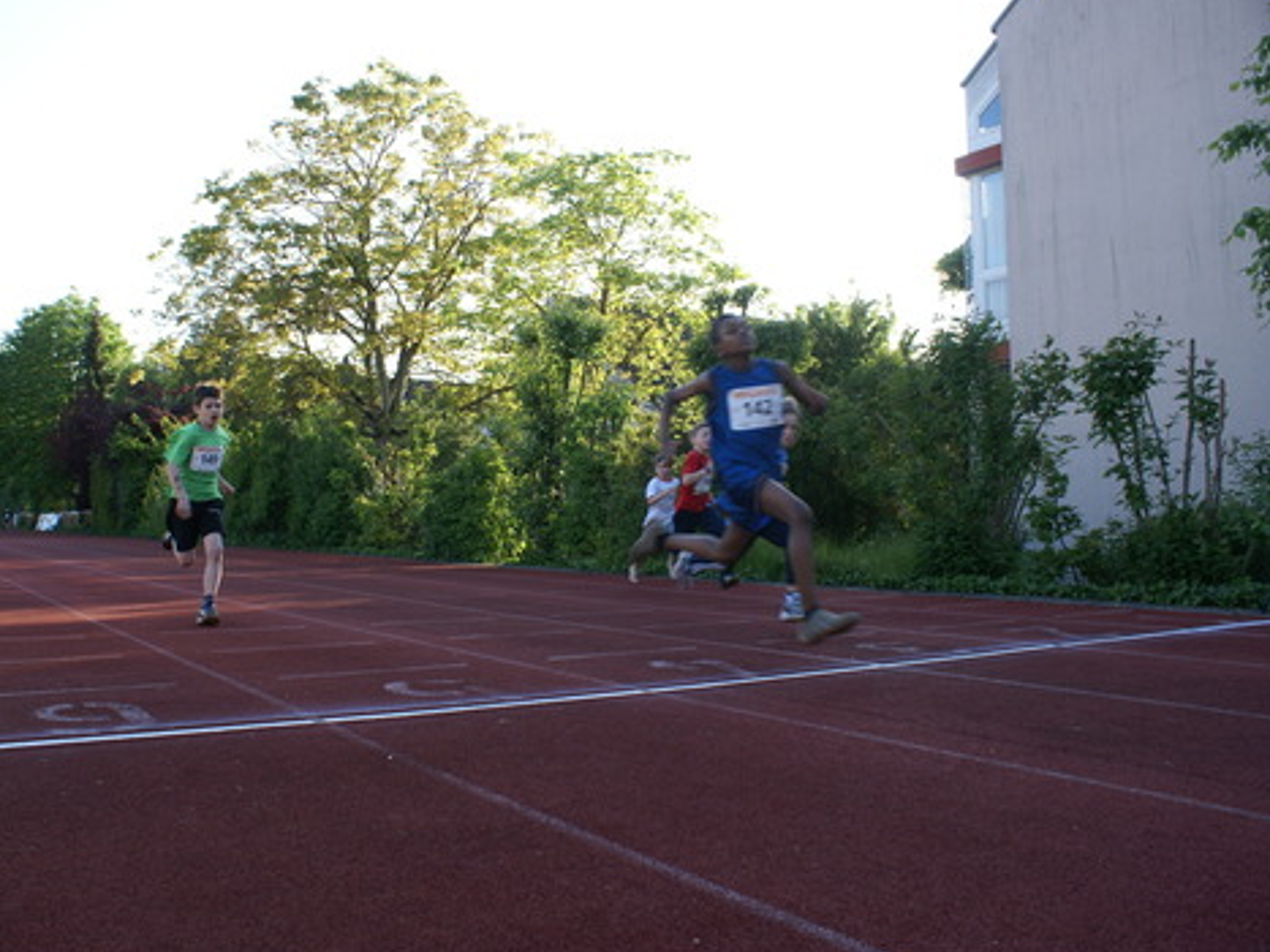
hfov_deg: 59.8
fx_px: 1100
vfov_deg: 46.8
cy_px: 471
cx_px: 560
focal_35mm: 30
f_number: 4
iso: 100
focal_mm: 18
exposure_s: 1/160
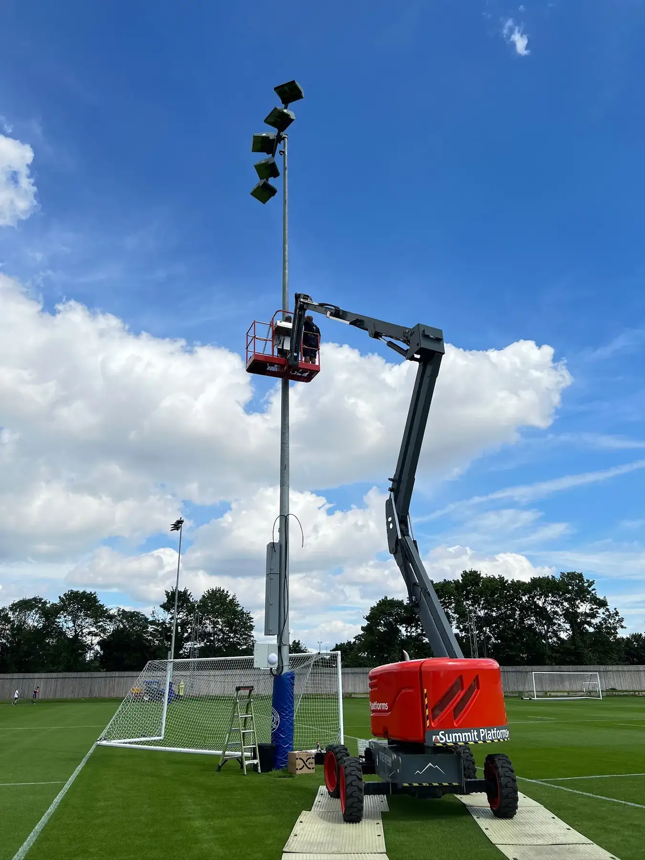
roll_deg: -0.2
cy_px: 430
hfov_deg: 53.1
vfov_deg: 67.3
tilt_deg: +22.4
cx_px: 322
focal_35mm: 26
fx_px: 646
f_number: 1.5
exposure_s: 1/3968
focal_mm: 5.7
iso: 50
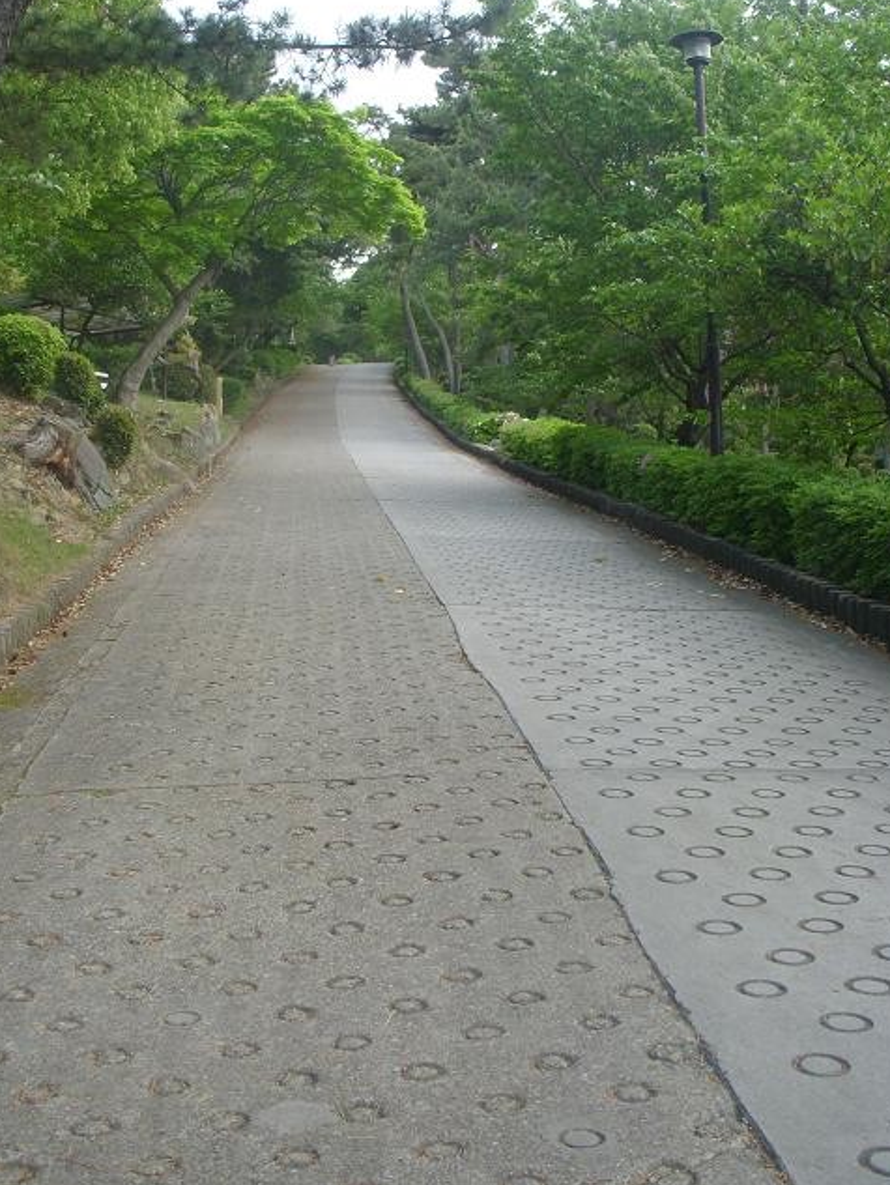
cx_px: 438
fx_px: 1576
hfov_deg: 31.5
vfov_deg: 41.1
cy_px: 484
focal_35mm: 46
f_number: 3.3
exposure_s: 1/80
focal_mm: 6.3
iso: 100
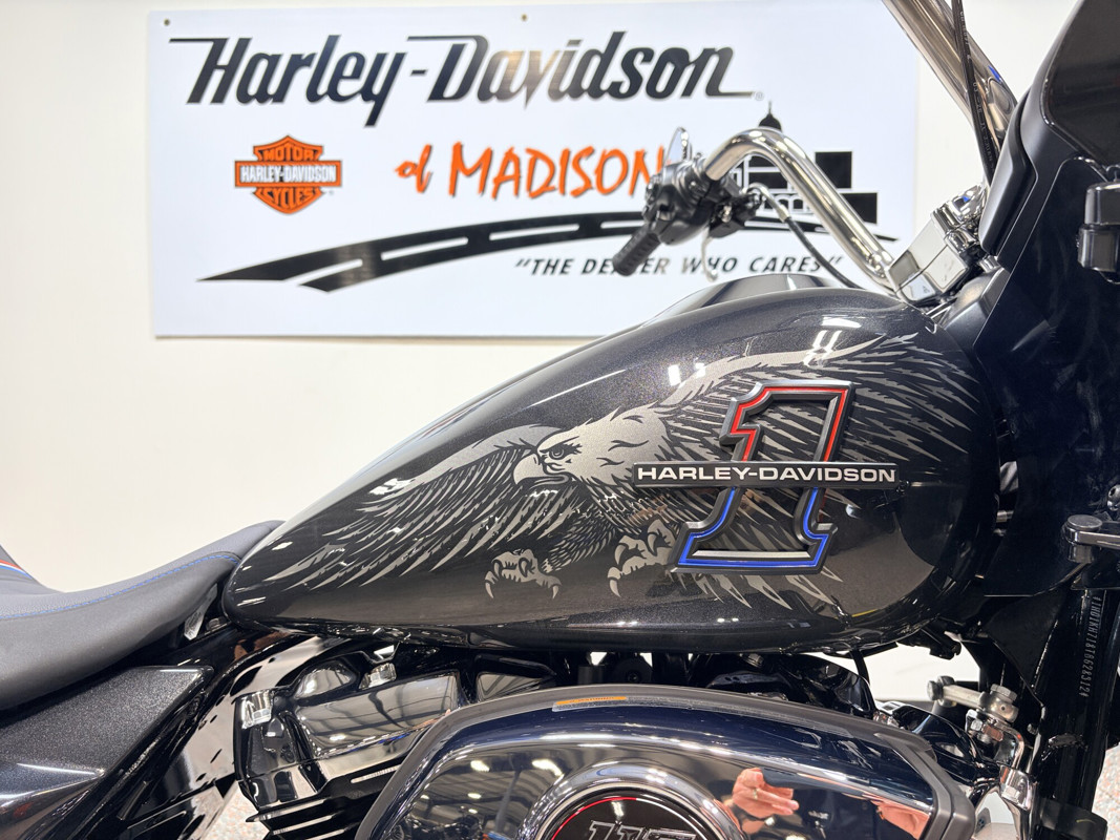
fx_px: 841
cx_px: 560
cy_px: 420
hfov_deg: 67.3
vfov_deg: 53.1
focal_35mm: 26
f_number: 1.6
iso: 50
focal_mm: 5.96
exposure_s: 1/120
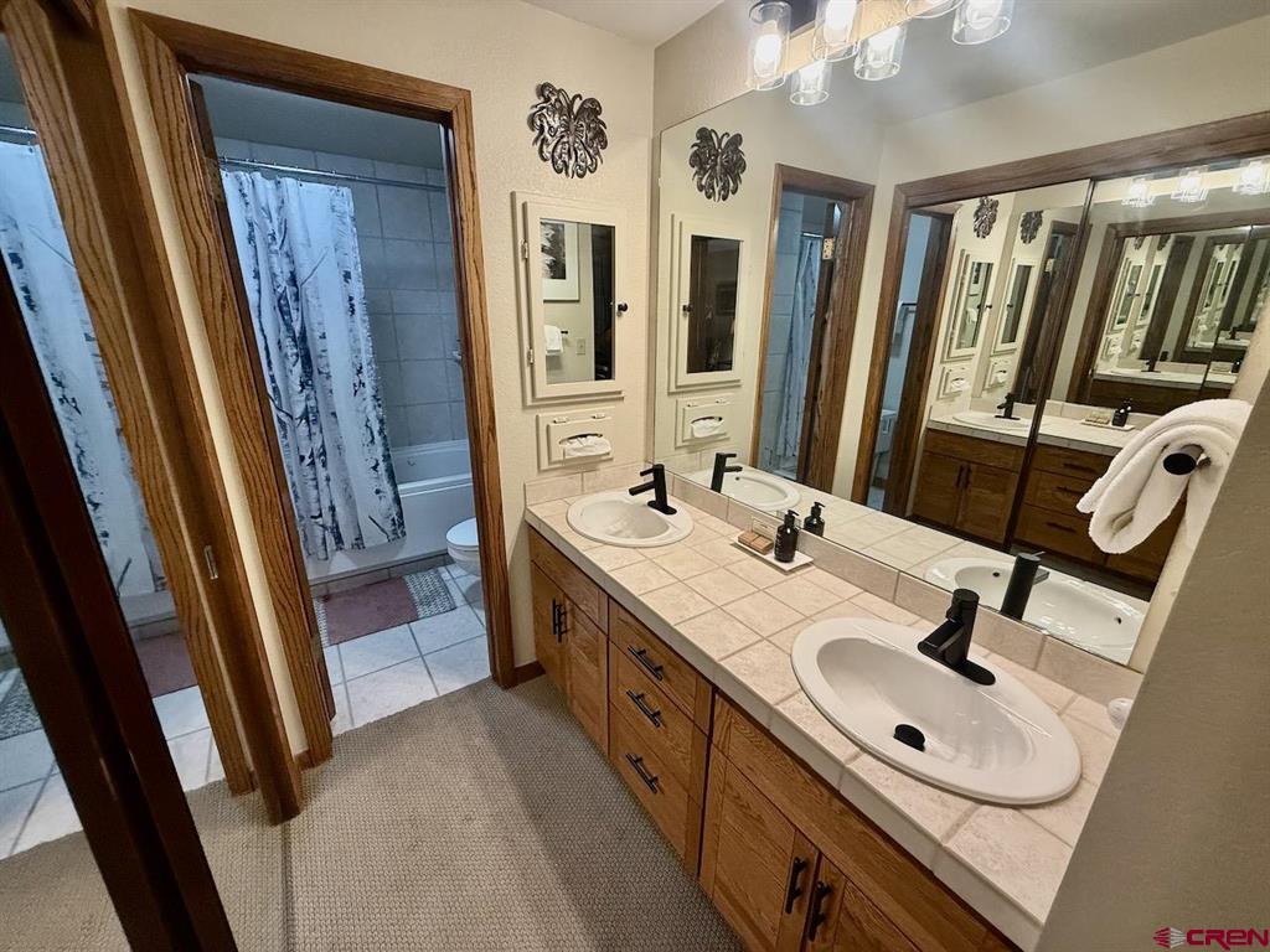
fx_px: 514
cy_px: 476
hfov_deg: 102.1
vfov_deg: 85.7
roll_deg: -0.3
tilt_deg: -17.8
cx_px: 635
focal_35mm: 14
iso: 250
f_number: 2.2
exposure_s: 1/120
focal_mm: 2.22
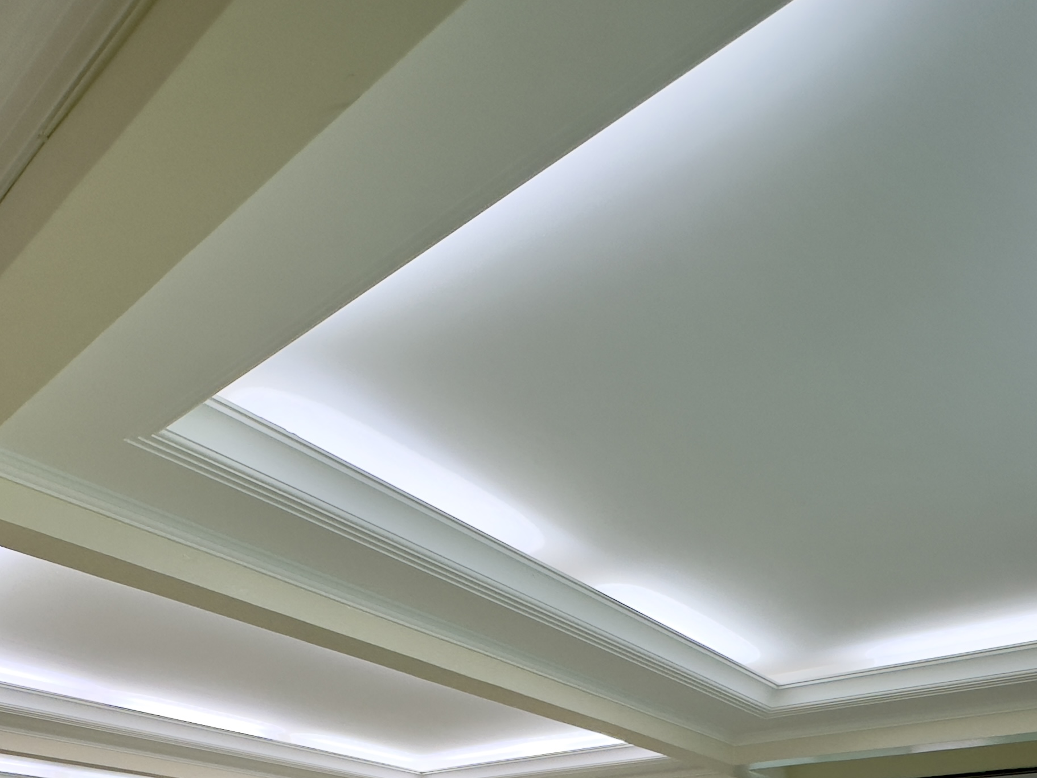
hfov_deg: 57.9
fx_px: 929
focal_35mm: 31
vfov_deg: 38.6
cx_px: 419
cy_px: 830
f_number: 2.2
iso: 100
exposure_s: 1/120
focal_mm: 2.22
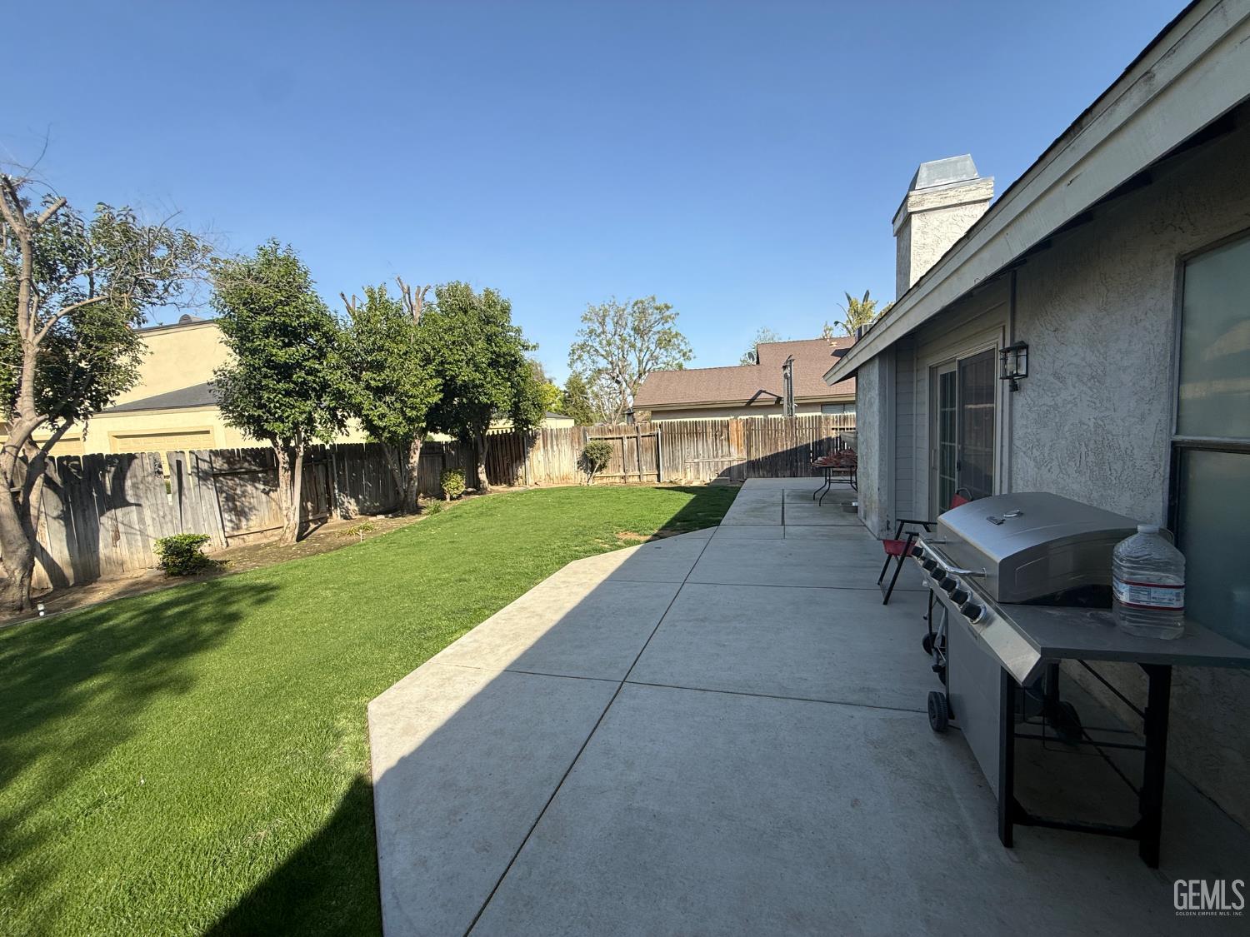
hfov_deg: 102.1
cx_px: 625
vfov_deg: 85.7
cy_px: 468
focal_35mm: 14
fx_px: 506
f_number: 2.2
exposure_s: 1/1534
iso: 50
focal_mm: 2.22
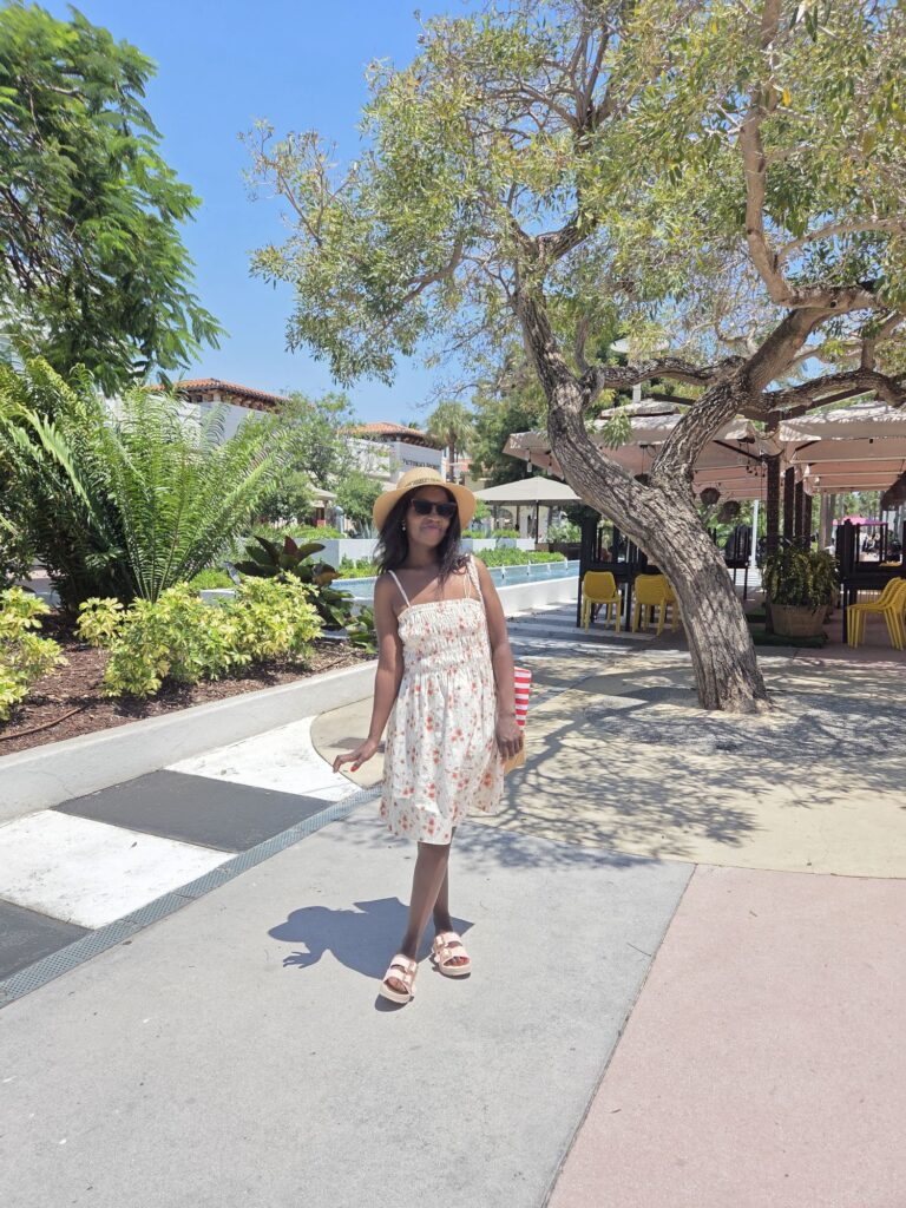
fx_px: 803
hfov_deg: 58.9
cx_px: 453
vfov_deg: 73.9
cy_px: 604
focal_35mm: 23
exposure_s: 1/4663
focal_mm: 5.4
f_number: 1.8
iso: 80
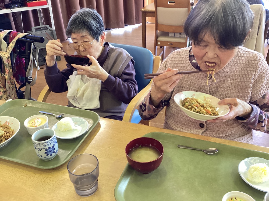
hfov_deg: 58.4
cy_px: 100
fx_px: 241
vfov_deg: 45.4
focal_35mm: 31
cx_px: 134
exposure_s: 1/50
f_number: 2.4
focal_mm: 3.3
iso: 200
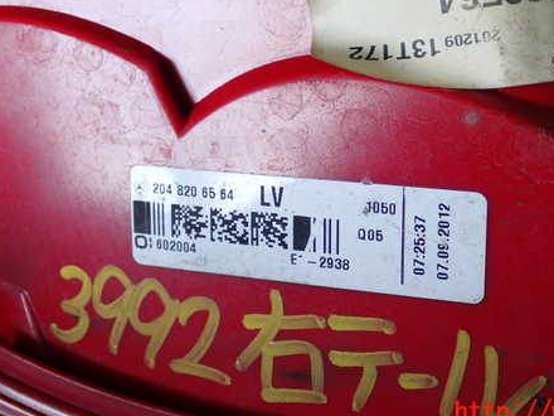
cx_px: 361
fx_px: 960
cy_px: 145
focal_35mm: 60
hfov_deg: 32.0
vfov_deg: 24.3
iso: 160
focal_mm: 7.84
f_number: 2.9
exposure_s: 1/125
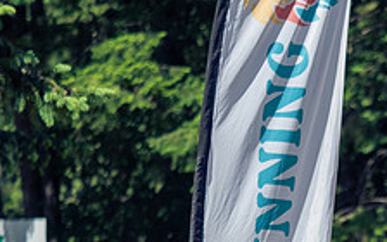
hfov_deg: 4.8
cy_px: 369
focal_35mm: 434
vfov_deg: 3.0
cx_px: 489
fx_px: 4577
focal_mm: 79
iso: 400
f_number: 2.8
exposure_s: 1/3200
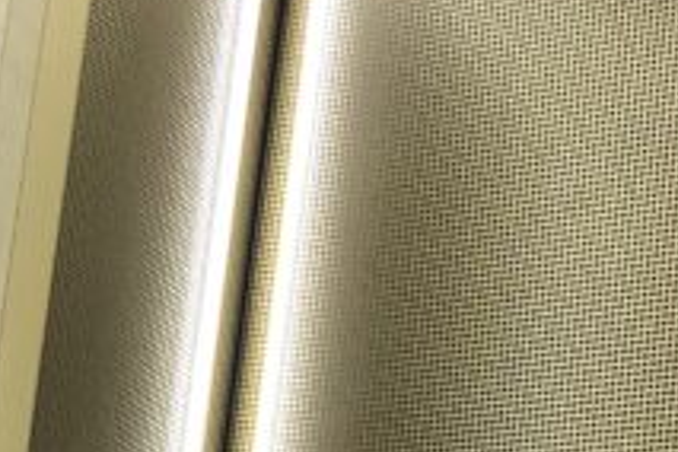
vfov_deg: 8.8
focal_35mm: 145
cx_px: 216
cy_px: 971
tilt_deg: +9.9
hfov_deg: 14.1
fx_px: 2731
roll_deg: -6.9
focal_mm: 3.99
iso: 32
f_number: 1.8
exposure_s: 1/31
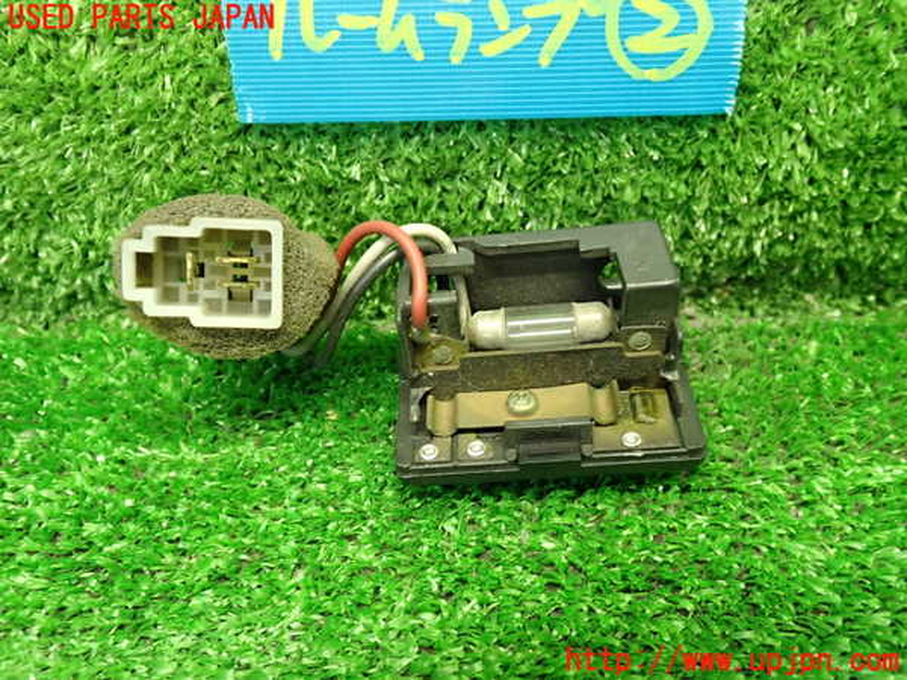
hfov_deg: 60.0
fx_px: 786
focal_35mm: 30
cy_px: 340
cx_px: 454
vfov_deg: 46.8
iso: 500
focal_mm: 5.4
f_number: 2.3
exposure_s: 1/30
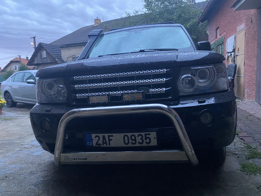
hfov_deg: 67.3
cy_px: 98
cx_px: 130
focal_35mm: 26
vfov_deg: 53.1
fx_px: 196
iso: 640
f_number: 1.8
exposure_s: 1/30
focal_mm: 4.25
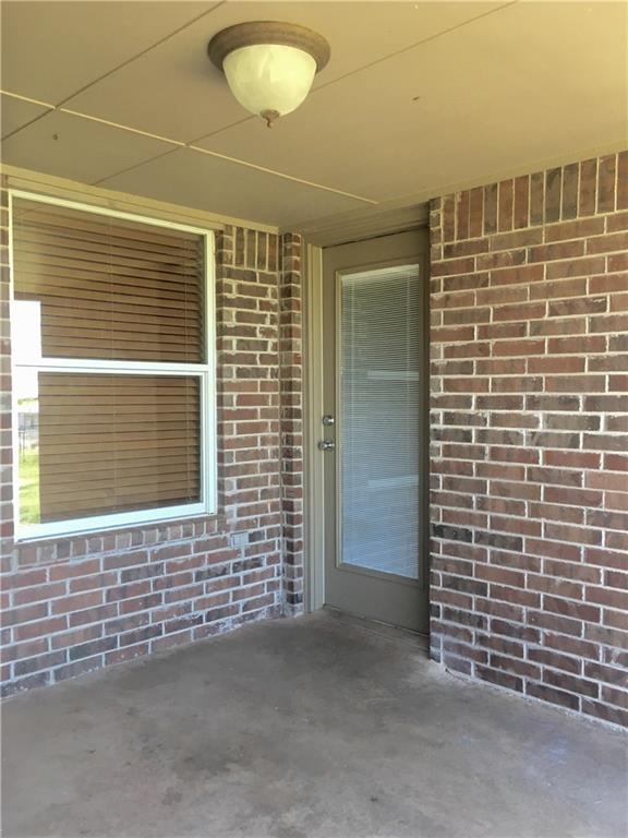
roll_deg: -0.2
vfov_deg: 61.7
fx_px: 701
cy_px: 419
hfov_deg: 48.2
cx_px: 314
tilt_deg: -3.1
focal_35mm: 29
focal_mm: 4.15
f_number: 2.2
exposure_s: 1/40
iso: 25
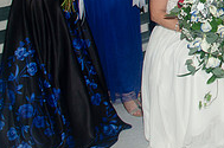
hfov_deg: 21.8
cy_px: -37
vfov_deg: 15.7
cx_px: 300
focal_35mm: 83
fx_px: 515
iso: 400
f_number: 5.6
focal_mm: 18
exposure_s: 1/100
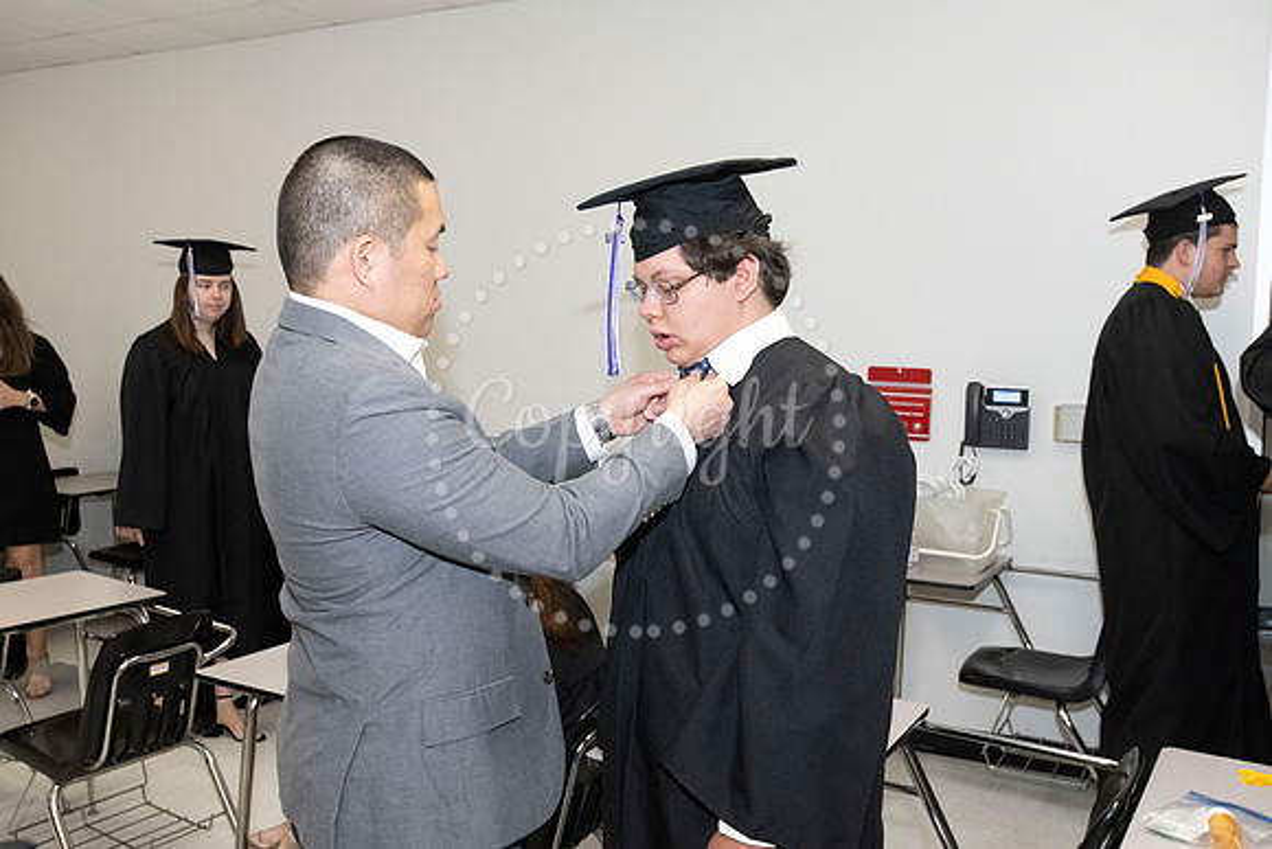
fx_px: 1237
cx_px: 636
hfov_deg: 54.4
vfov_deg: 37.9
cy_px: 424
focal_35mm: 35
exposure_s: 1/200
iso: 6400
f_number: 8
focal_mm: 35
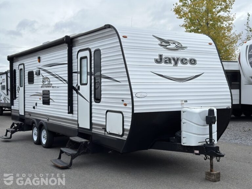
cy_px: 94
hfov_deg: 39.7
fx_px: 349
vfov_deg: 30.3
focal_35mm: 48
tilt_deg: -0.3
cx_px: 126
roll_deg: +1.3
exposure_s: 1/1751
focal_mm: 6.86
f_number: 1.78
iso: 80
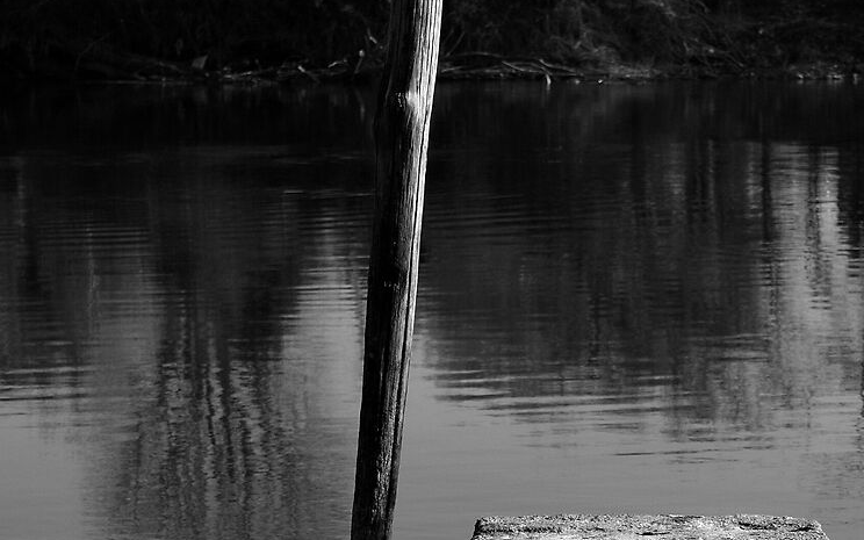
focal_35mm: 148
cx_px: 734
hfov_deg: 14.0
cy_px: 609
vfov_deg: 8.8
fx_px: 3485
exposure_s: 1/250
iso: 100
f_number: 5.6
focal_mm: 30
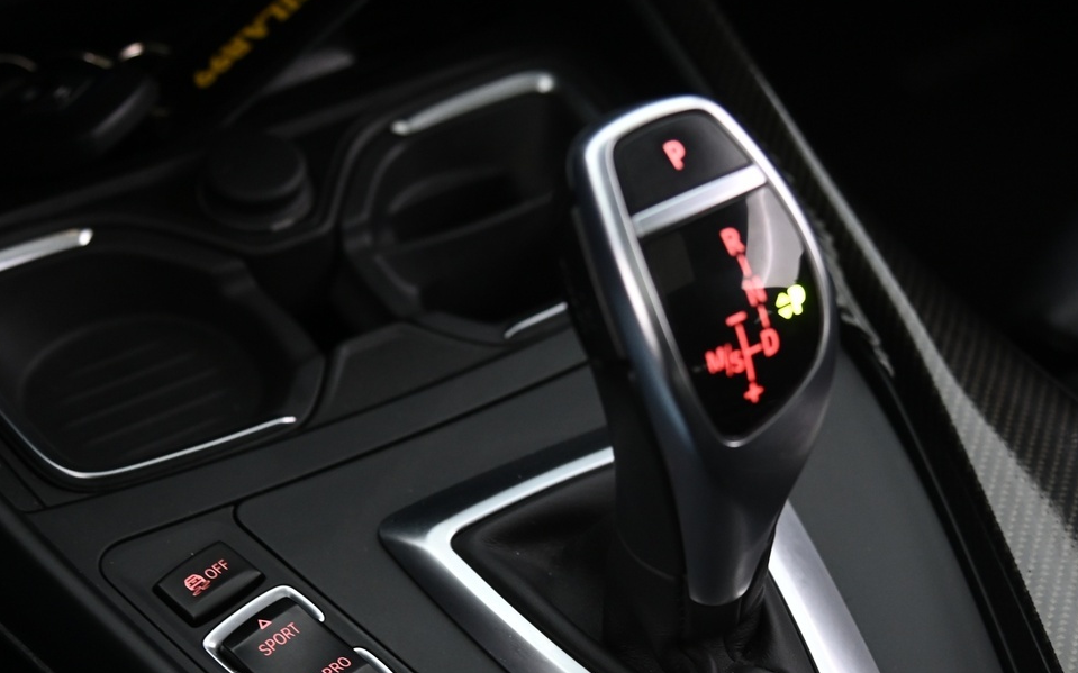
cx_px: 568
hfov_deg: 29.8
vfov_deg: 18.6
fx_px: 2027
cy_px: 573
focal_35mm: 69
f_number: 4
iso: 2000
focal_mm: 40
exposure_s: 1/15
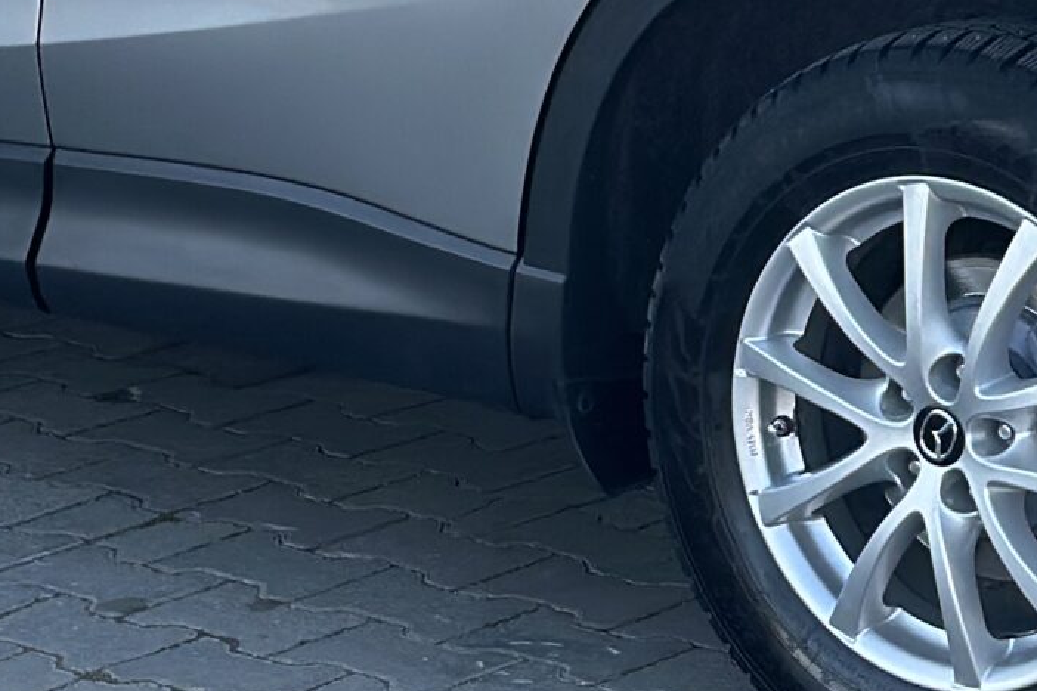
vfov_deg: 7.5
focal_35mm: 182
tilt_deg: -10.3
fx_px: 5242
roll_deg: -0.3
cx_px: 647
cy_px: -47
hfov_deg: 11.3
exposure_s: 1/734
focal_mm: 6.86
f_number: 1.78
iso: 80
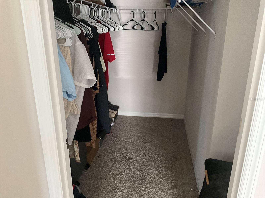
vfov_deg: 48.2
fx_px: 222
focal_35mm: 29
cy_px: 99
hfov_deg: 61.7
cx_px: 132
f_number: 1.8
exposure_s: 1/45
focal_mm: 3
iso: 320
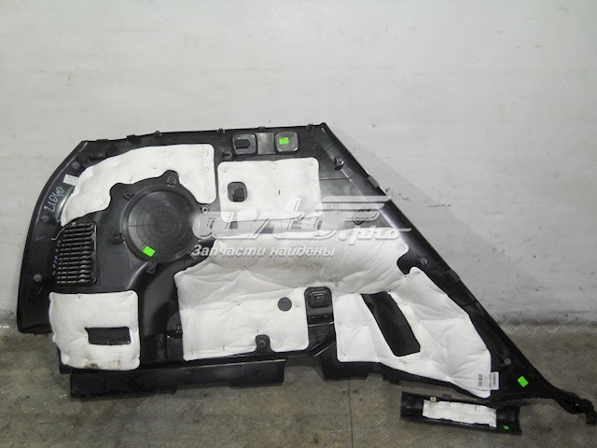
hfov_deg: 45.8
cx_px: 298
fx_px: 707
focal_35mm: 41
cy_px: 224
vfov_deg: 35.1
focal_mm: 6.72
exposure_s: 1/30
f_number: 3.1
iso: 100
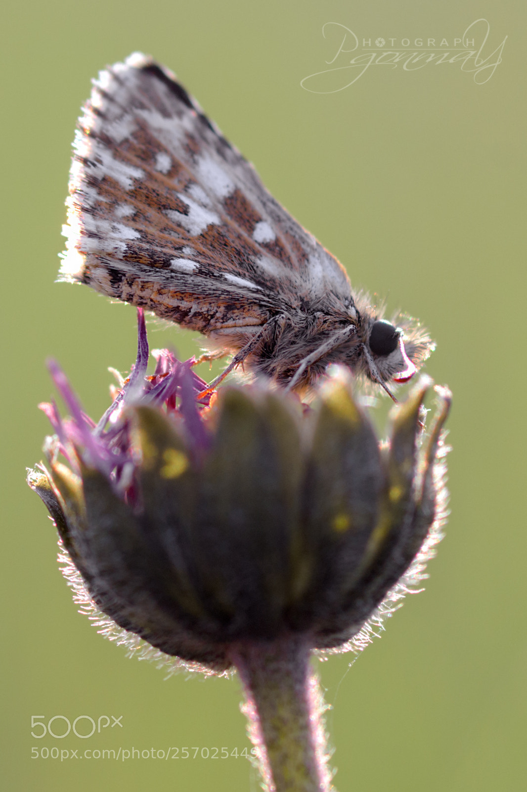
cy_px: 396
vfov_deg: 13.0
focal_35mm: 158
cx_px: 264
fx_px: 3460
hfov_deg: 8.7
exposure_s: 1/320
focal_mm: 105
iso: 220
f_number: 8
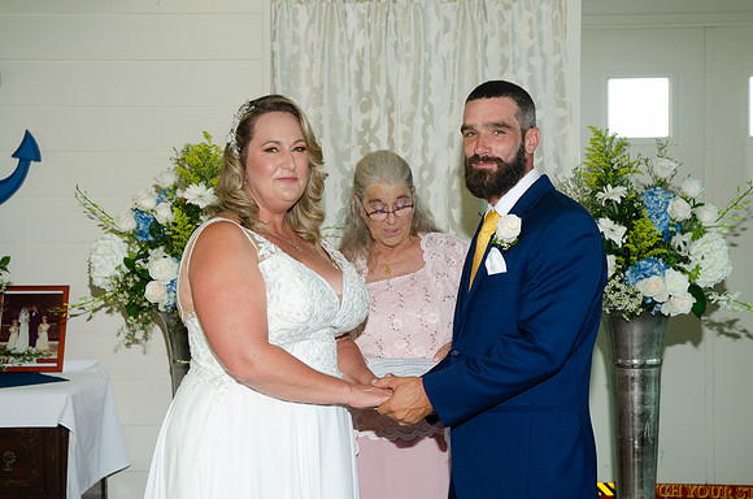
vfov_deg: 20.5
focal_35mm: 66
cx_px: 376
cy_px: 250
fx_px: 1377
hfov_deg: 30.6
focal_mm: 44
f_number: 5.6
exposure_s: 1/125
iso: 400
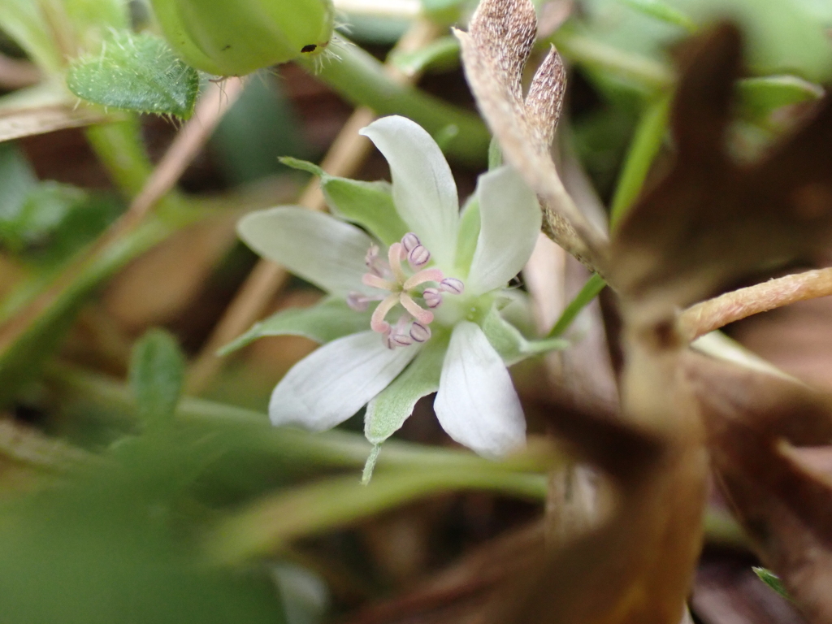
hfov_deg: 35.5
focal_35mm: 54
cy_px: 312
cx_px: 416
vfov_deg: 27.0
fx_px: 1298
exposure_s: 1/80
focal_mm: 9.65
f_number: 3.3
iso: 800
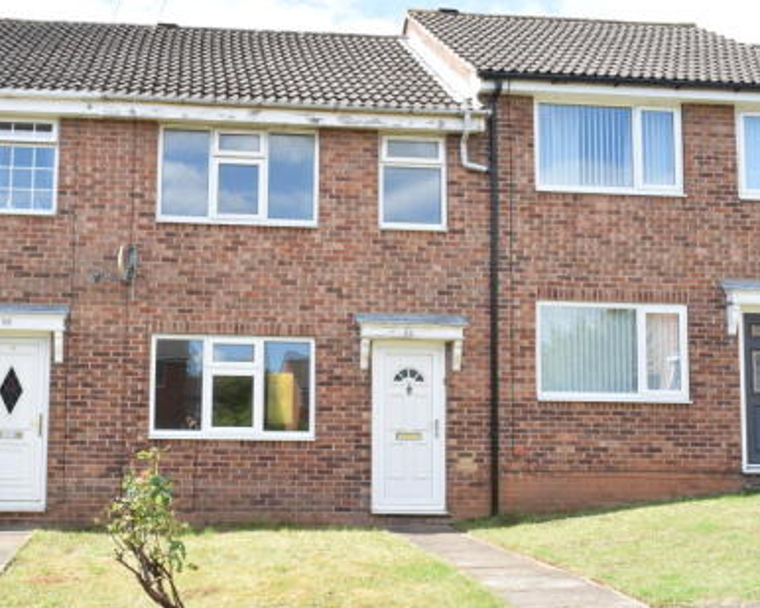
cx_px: 294
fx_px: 1012
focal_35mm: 45
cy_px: 306
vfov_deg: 33.4
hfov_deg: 40.9
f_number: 16
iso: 800
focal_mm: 26
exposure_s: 1/200
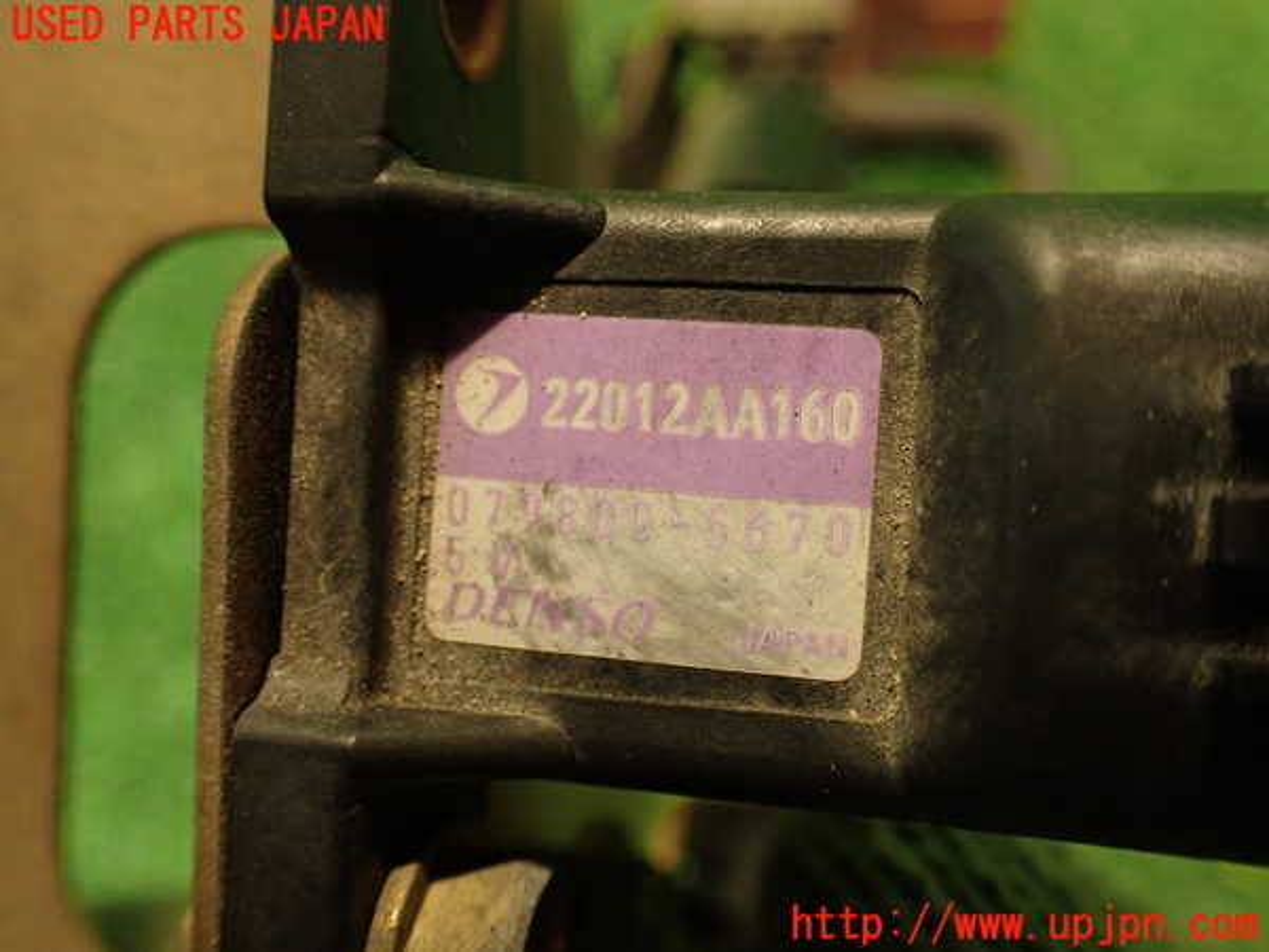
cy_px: 476
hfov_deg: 60.0
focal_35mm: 30
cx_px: 634
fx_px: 1100
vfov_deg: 46.8
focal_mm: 5.4
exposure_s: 1/30
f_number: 2.3
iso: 320
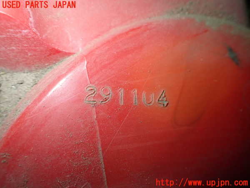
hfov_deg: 60.0
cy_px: 94
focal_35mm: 30
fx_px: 217
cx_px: 125
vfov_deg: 46.8
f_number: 2.3
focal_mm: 5.4
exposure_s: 1/125
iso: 250
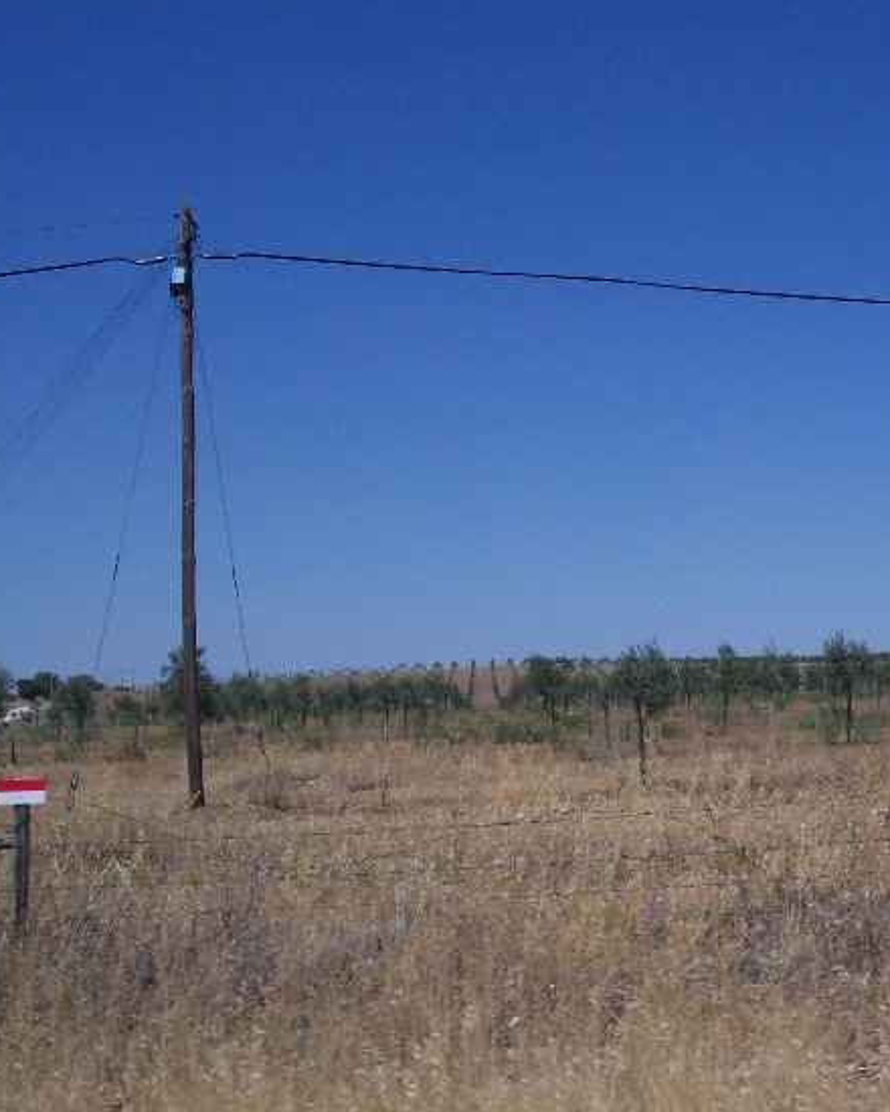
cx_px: 653
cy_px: 588
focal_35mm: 54
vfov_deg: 34.7
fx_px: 1778
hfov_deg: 27.8
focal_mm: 8
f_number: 4.8
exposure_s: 1/1000
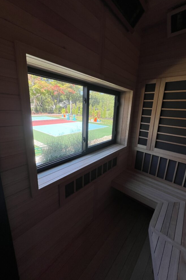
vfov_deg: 104.2
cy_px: 137
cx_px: 95
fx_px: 109
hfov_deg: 81.2
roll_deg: -1.6
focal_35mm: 14
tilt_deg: -13.0
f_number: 1.8
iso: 32
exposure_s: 1/136
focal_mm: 1.57
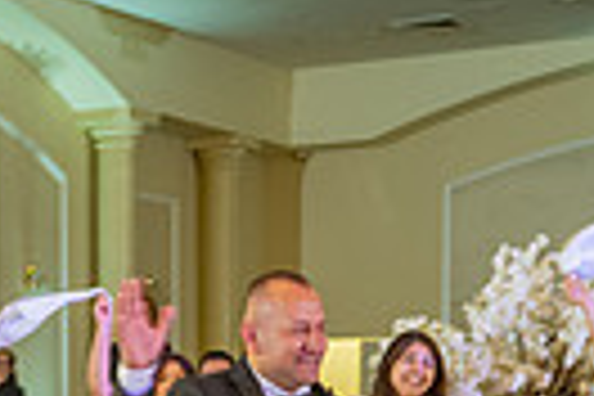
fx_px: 1930
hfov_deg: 17.0
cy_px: 652
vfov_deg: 11.1
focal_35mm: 117
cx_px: -21
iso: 800
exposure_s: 1/80
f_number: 4
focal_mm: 24
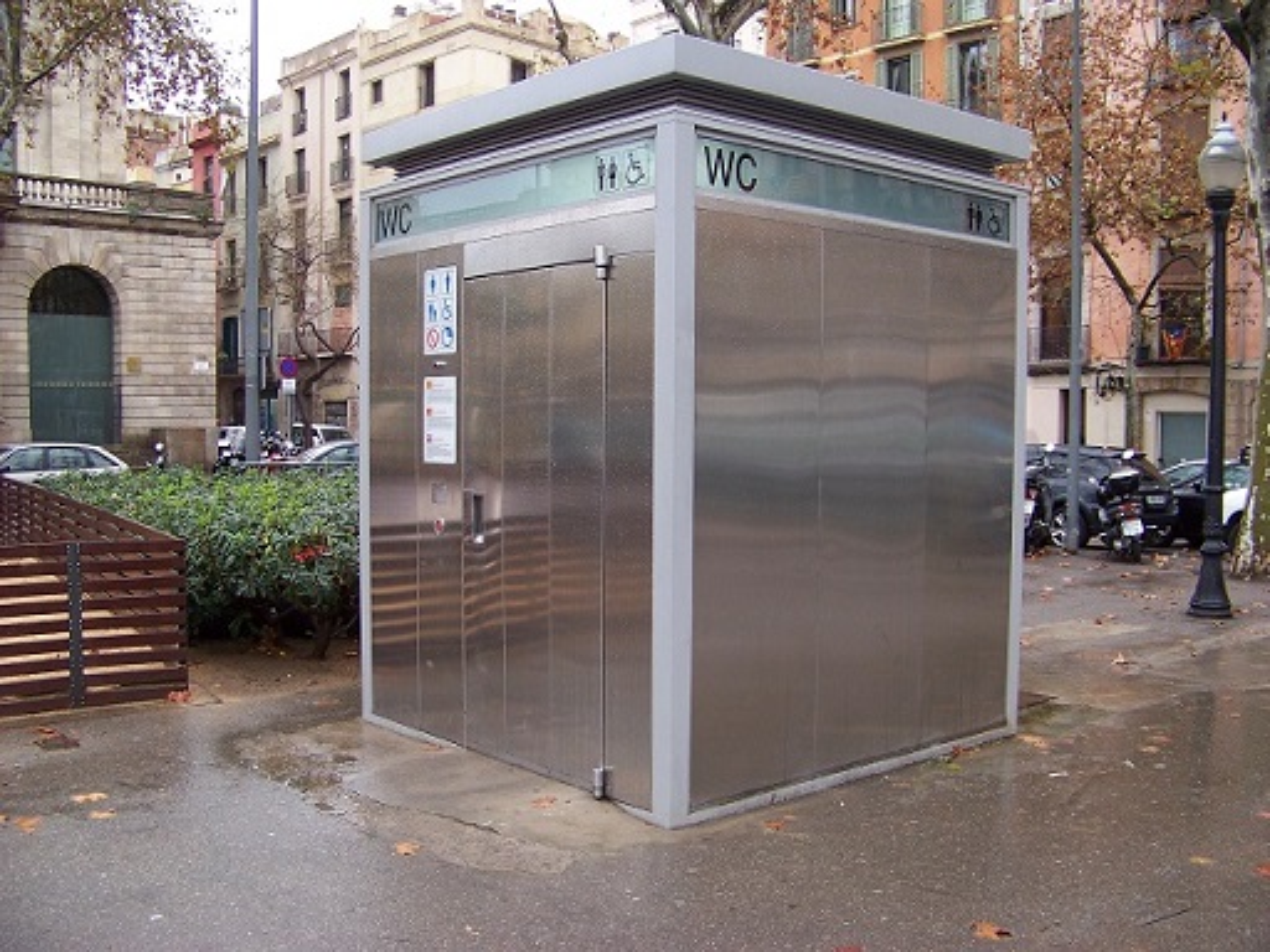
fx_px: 1321
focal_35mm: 36
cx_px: 635
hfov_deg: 51.4
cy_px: 476
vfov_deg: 39.7
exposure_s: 1/80
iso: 70
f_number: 2.8
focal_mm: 5.85
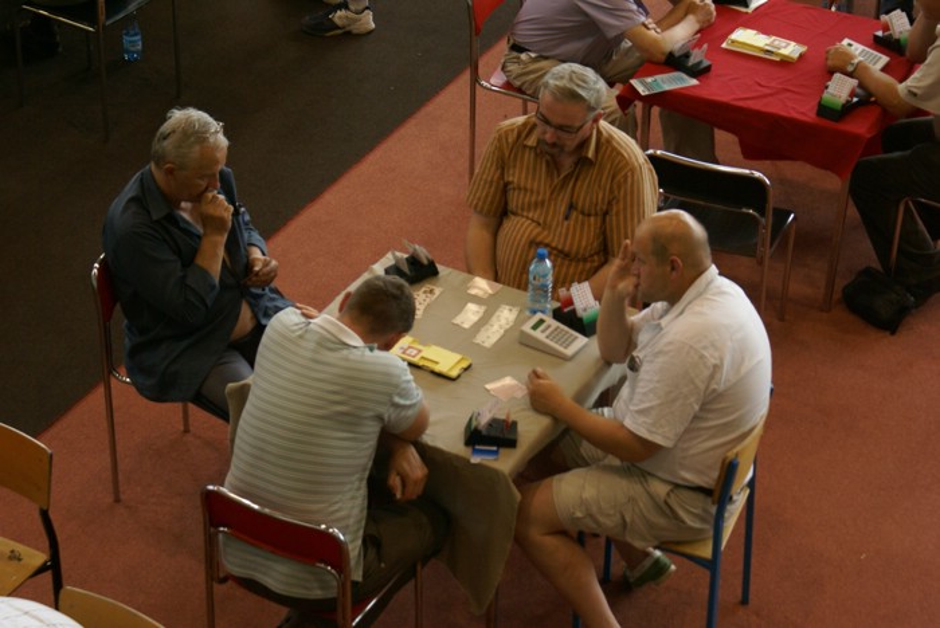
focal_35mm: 105
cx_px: 470
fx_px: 2744
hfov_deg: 19.4
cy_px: 314
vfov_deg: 13.1
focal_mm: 70
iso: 400
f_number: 5.6
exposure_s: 1/50
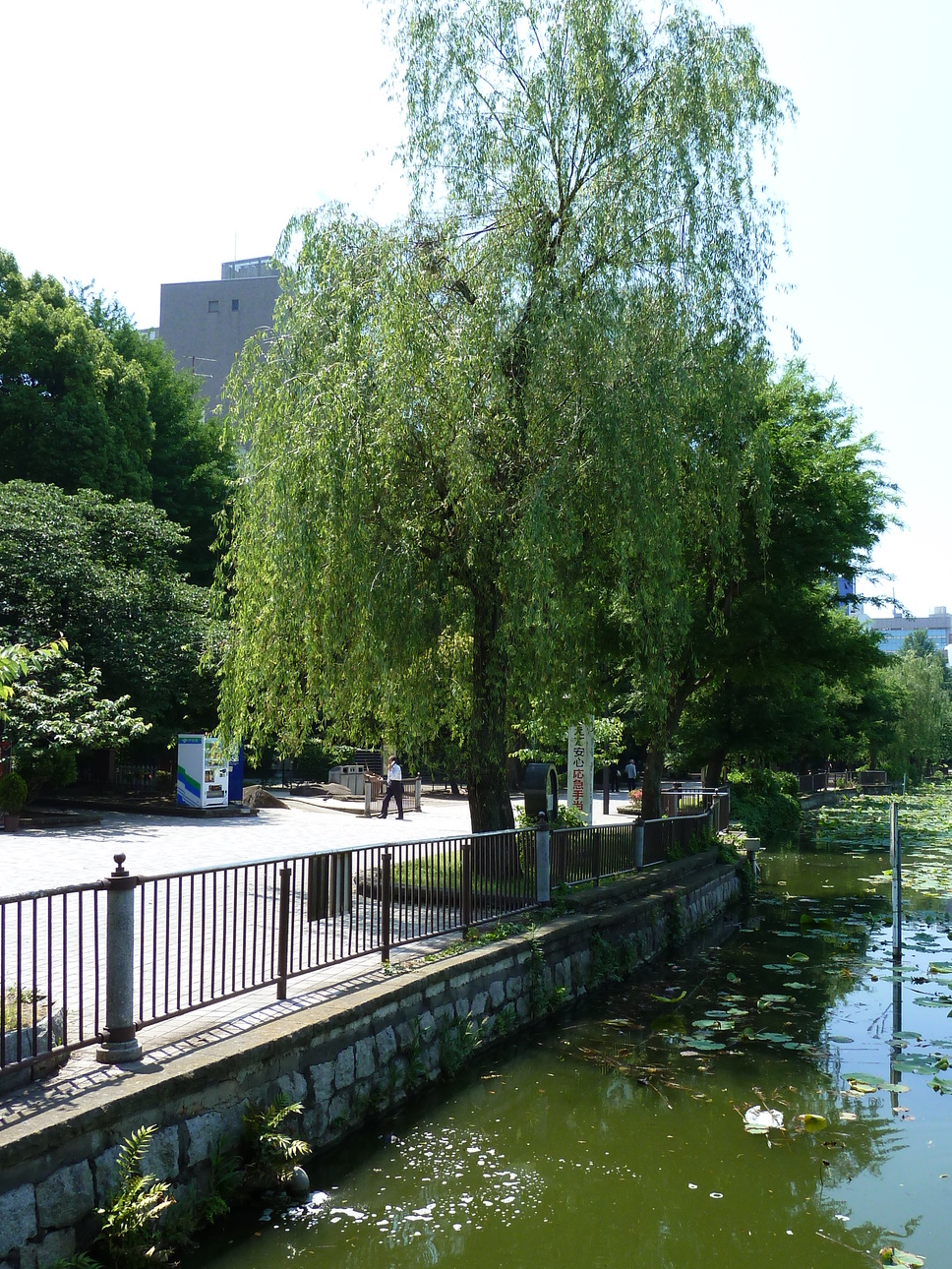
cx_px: 556
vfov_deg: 58.2
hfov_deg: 45.3
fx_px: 1136
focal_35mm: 31
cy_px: 692
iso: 80
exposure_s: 1/250
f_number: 4
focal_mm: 4.1
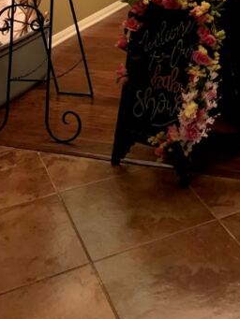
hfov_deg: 21.9
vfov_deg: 27.6
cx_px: 231
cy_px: -18
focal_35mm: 65
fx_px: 601
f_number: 1.8
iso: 800
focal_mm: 4.25
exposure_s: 1/24
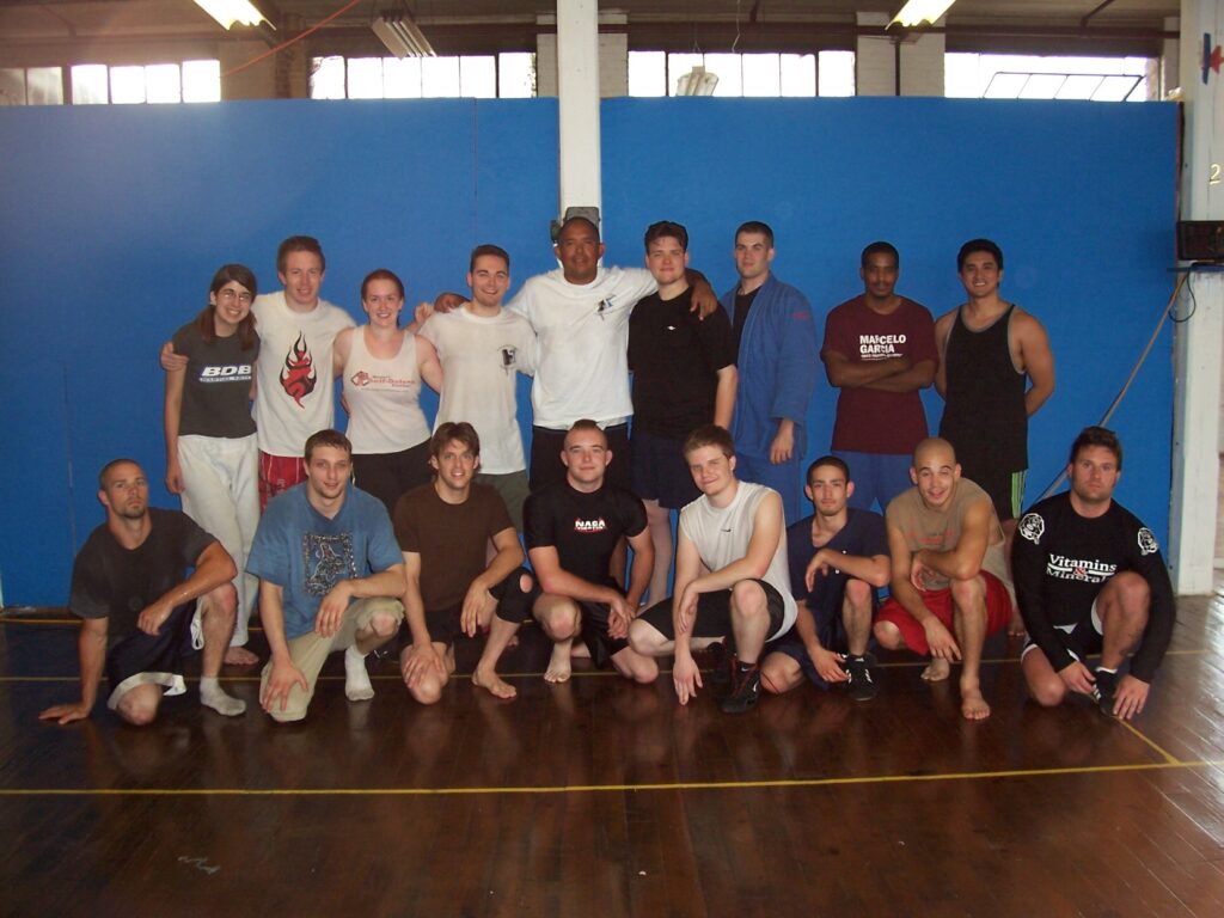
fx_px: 1202
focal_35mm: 34
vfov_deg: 41.8
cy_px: 459
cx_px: 612
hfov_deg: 54.0
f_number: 2.7
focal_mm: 5.6
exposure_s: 1/60
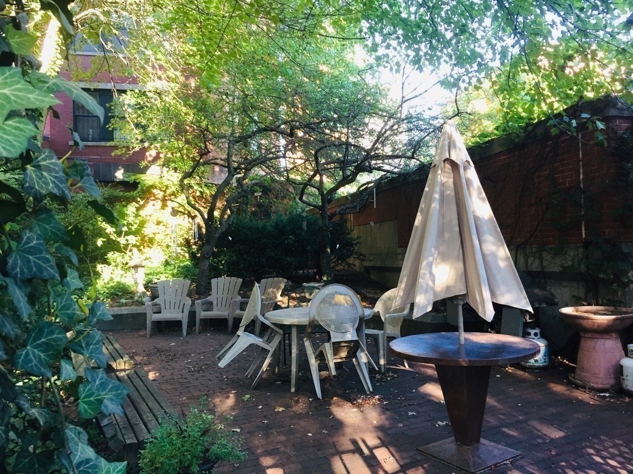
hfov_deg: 61.7
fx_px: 530
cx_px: 316
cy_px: 237
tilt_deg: +1.2
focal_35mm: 29
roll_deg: +1.1
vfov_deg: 48.2
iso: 50
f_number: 2.2
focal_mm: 4.15
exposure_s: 1/30
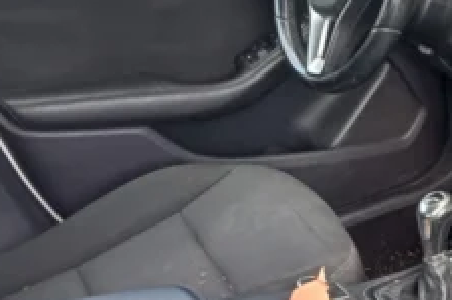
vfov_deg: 17.4
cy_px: 203
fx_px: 979
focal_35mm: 78
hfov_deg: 23.3
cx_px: 575
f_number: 2.2
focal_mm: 3.46
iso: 112
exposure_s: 1/50
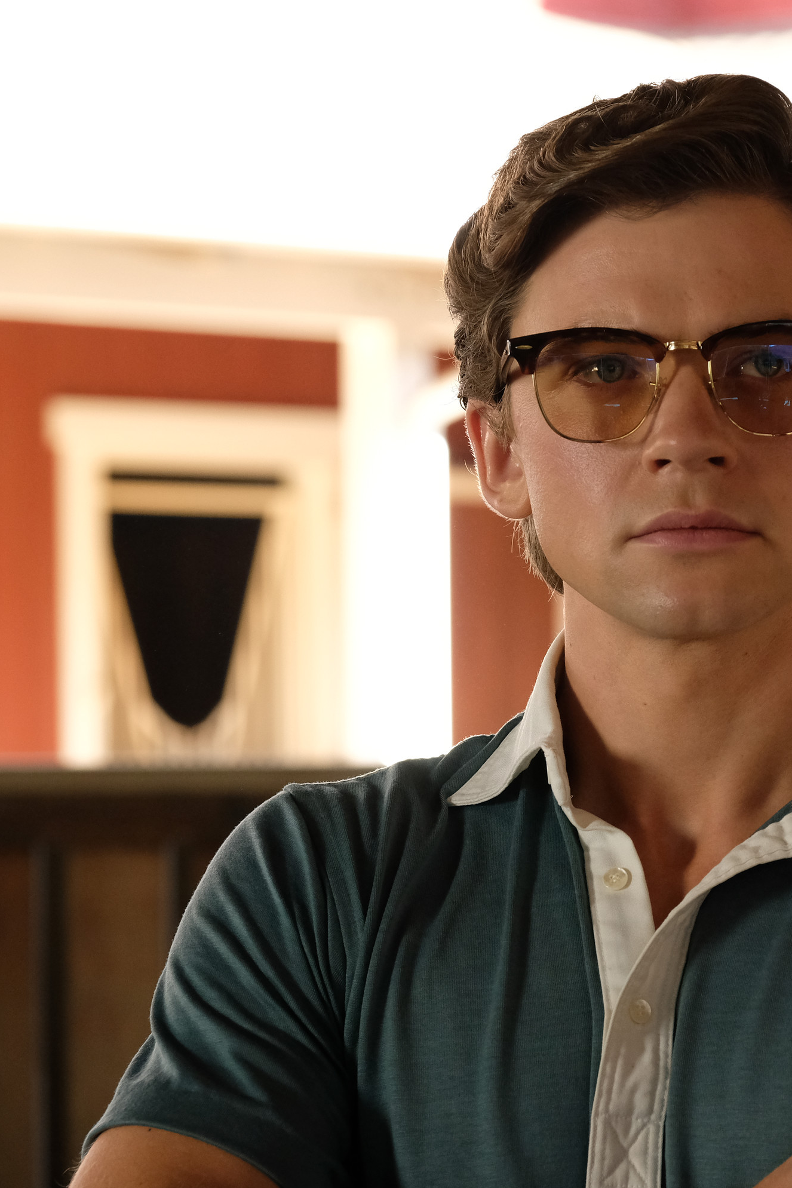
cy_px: 593
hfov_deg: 7.8
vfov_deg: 11.7
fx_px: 5775
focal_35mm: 175
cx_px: 891
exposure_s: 1/250
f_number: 5.6
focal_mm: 77.3
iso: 1600
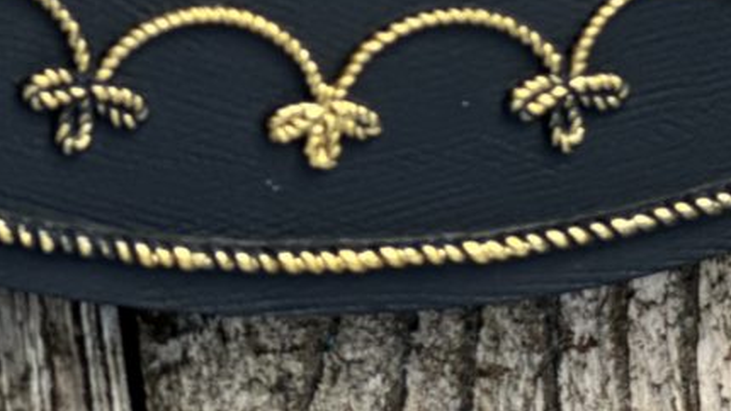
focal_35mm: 200
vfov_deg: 6.0
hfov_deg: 10.8
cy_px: -211
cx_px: 490
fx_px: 3877
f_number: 2.8
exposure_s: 1/415
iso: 32
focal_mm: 9
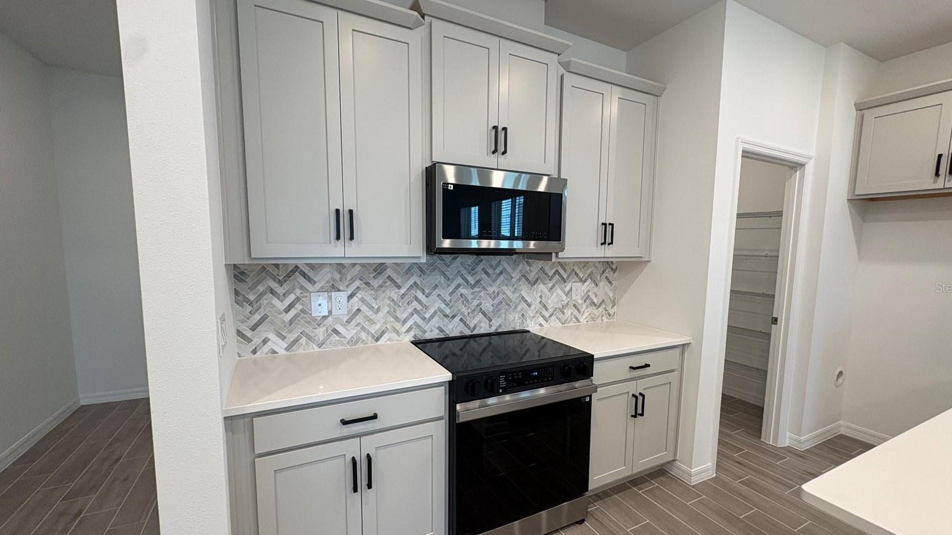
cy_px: 287
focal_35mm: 16
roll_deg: +0.2
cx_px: 495
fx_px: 404
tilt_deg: -5.7
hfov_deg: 99.3
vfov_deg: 67.0
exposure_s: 1/120
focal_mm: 2.22
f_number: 2.2
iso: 200
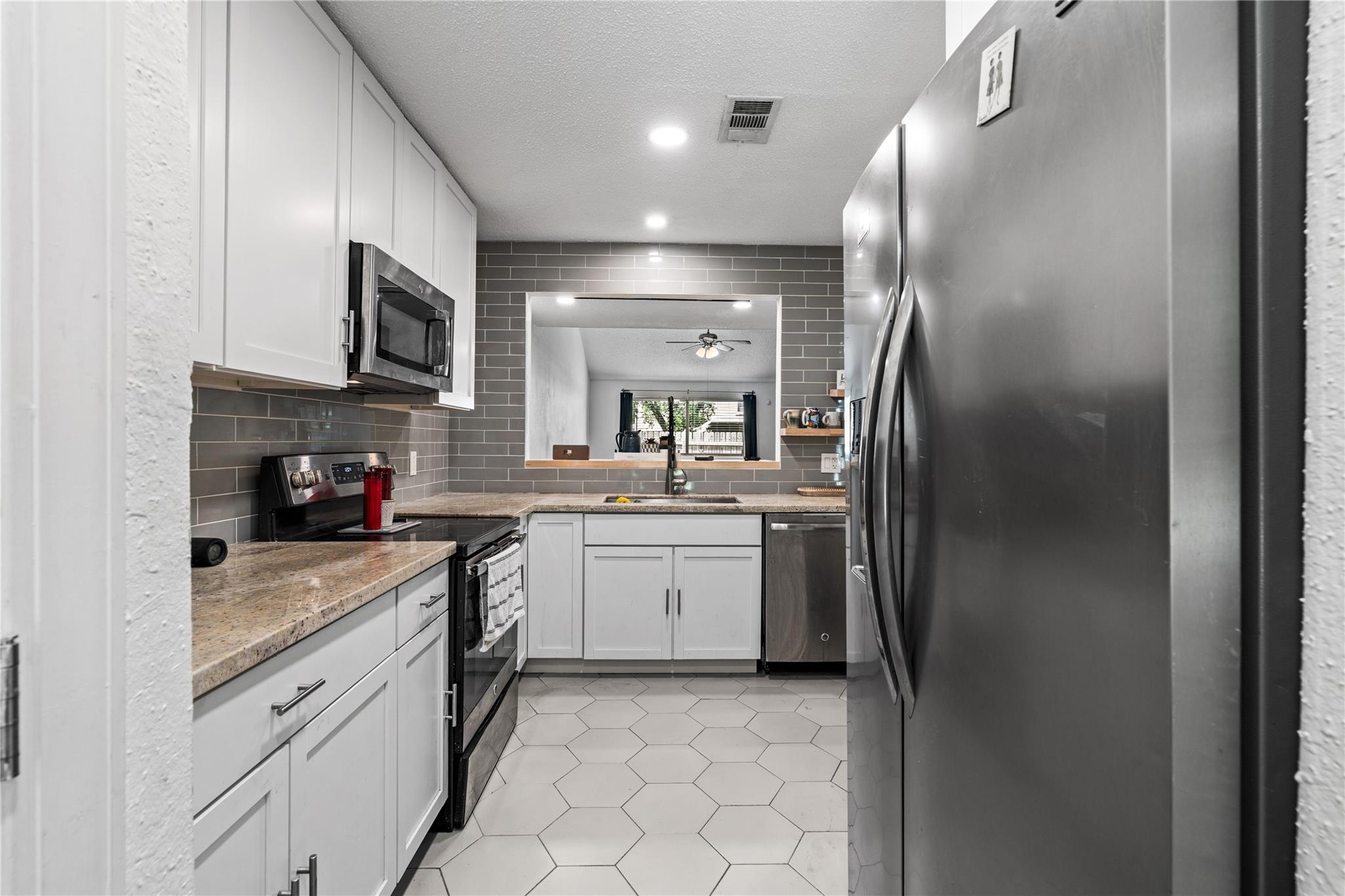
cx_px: 672
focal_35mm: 16
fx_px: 598
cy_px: 448
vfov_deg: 73.7
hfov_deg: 96.7
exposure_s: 1.3
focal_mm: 16
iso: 200
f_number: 9
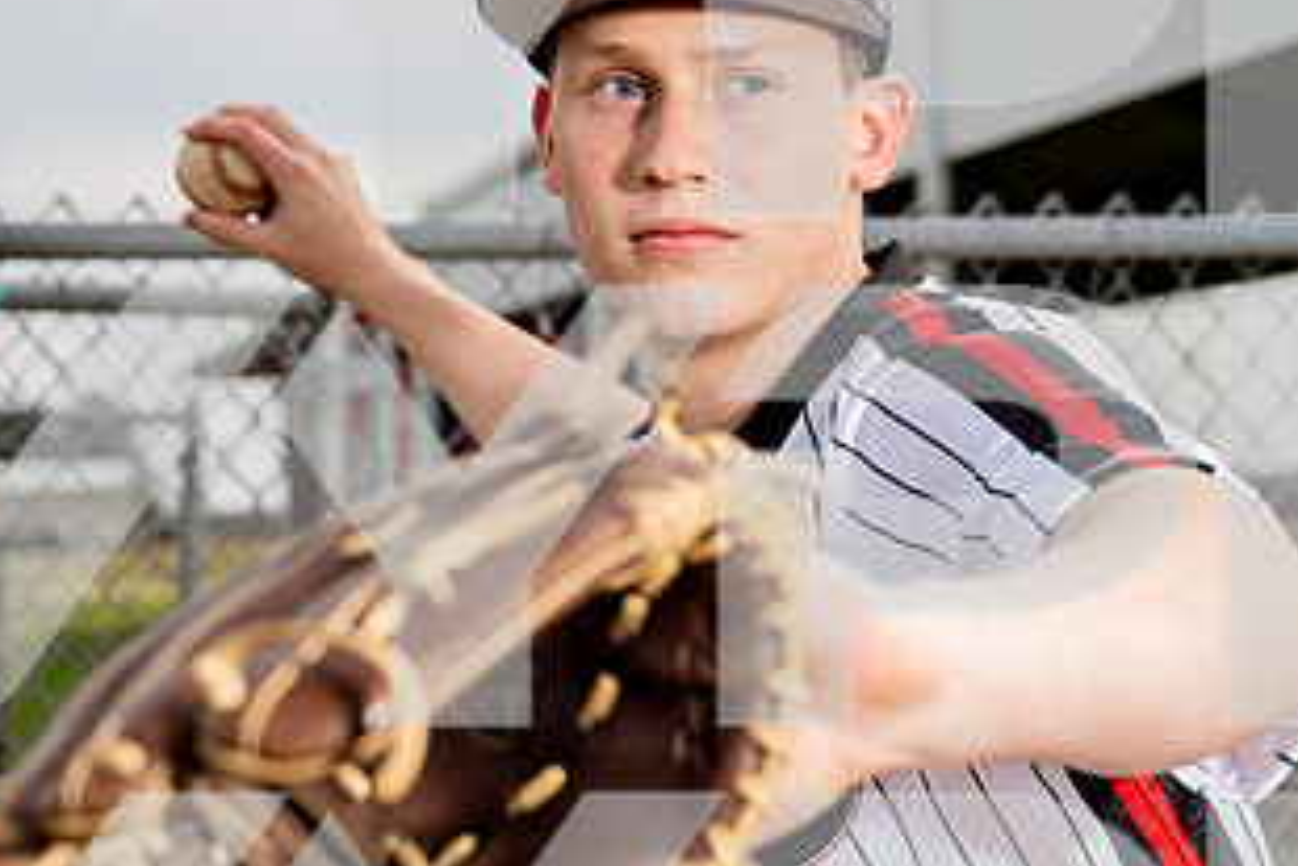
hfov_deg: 23.6
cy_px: 508
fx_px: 3102
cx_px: 636
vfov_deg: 15.9
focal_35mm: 86
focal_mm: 46
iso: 100
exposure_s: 1/250
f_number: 4
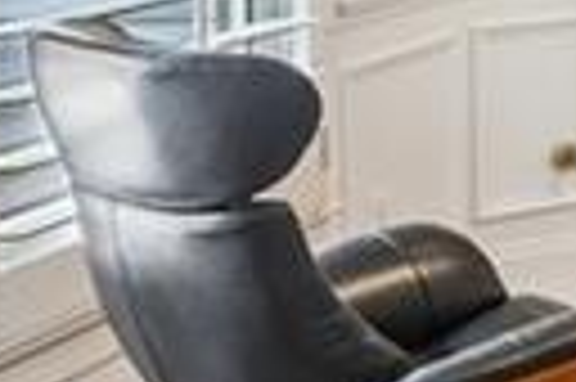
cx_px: 1440
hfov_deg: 13.1
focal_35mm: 112
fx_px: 1790
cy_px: -213
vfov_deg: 11.6
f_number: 8
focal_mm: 14
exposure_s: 1/8
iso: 320
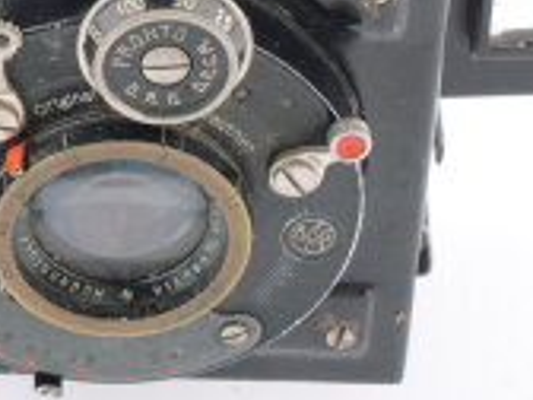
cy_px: 35
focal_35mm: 328
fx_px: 5050
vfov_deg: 4.5
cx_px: 63
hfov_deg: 6.0
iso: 160
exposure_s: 1/250
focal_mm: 46
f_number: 13
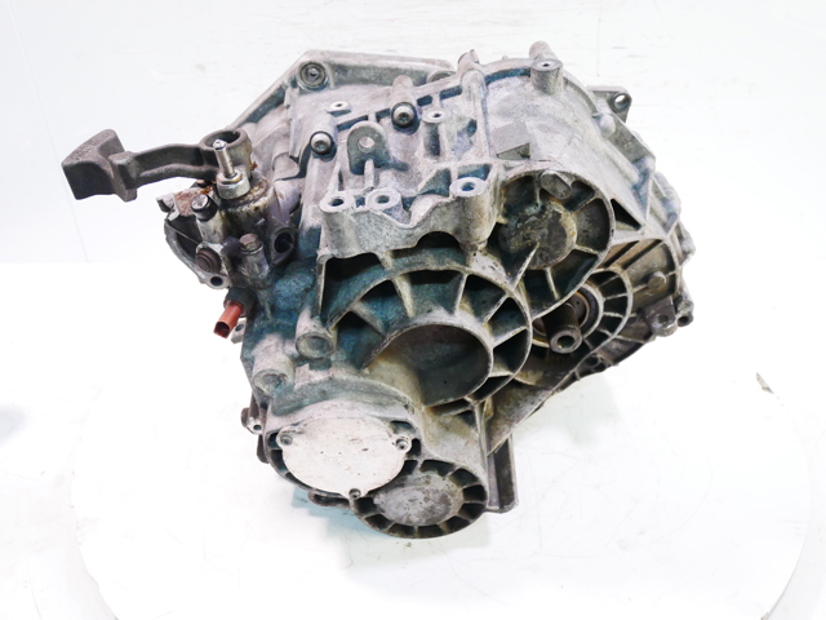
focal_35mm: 30
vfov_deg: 46.8
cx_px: 413
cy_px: 310
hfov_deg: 60.0
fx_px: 716
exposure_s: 1/60
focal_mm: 15
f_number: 3.8
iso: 1600
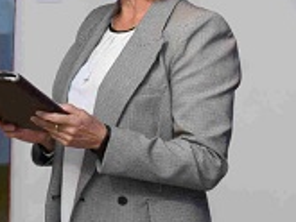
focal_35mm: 169
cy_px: 112
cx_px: -527
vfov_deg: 8.8
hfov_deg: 9.6
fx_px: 1446
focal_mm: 29
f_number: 7.1
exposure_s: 1/80
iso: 1600
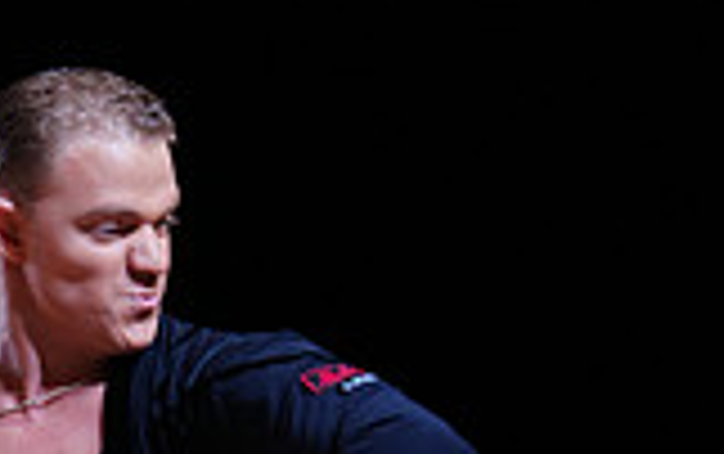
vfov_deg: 3.0
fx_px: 8493
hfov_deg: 4.9
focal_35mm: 430
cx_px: -88
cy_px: 948
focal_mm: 117
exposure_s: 1/500
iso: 640
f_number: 2.8
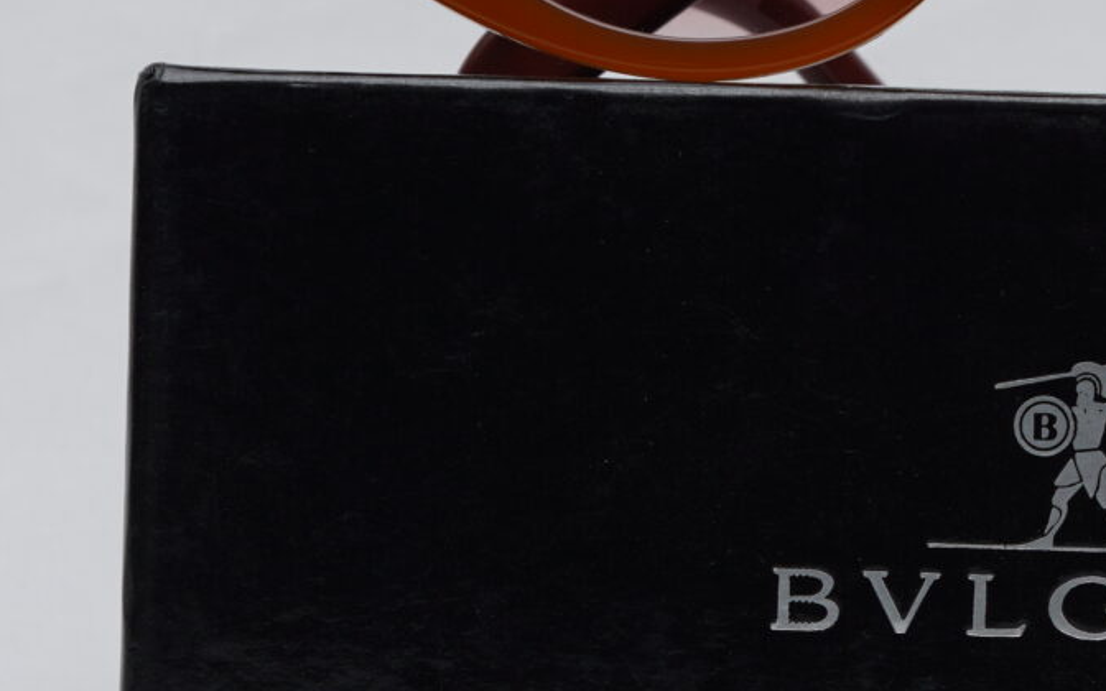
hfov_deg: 10.7
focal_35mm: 194
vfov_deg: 6.8
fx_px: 5848
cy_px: 151
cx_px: 1155
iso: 100
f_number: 9
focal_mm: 50
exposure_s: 1/160
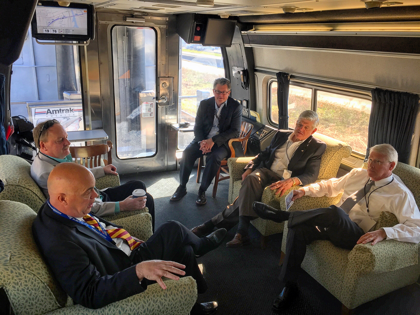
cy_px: 158
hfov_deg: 61.7
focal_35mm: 29
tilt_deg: -19.0
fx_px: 352
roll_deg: -3.6
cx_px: 210
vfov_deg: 48.2
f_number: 2.2
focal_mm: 4.15
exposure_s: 1/40
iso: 32
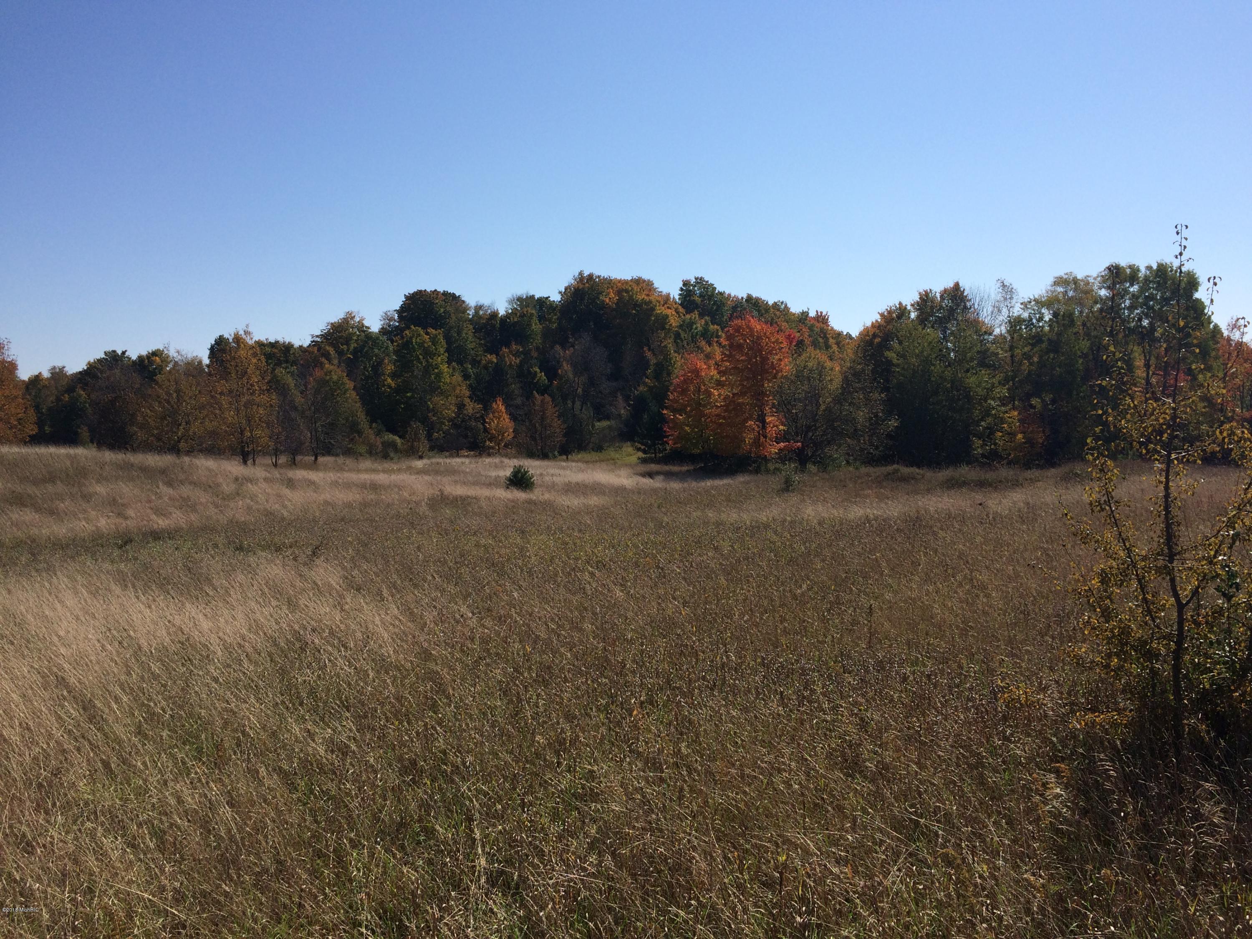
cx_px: 626
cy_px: 470
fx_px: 1049
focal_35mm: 29
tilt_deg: -1.2
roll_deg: +2.3
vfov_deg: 48.2
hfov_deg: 61.7
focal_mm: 4.15
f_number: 2.2
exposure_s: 1/3165
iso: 32
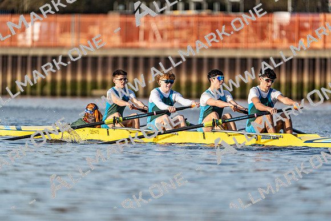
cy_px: 110
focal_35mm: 600
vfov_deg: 2.3
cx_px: 166
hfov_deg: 3.4
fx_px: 5518
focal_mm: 600
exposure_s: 1/2000
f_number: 6.3
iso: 500
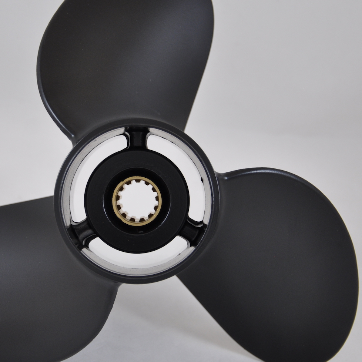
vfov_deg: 15.8
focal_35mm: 110
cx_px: 135
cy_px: 164
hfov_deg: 15.8
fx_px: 1301
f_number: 5.6
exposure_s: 1/30
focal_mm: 48
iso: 400
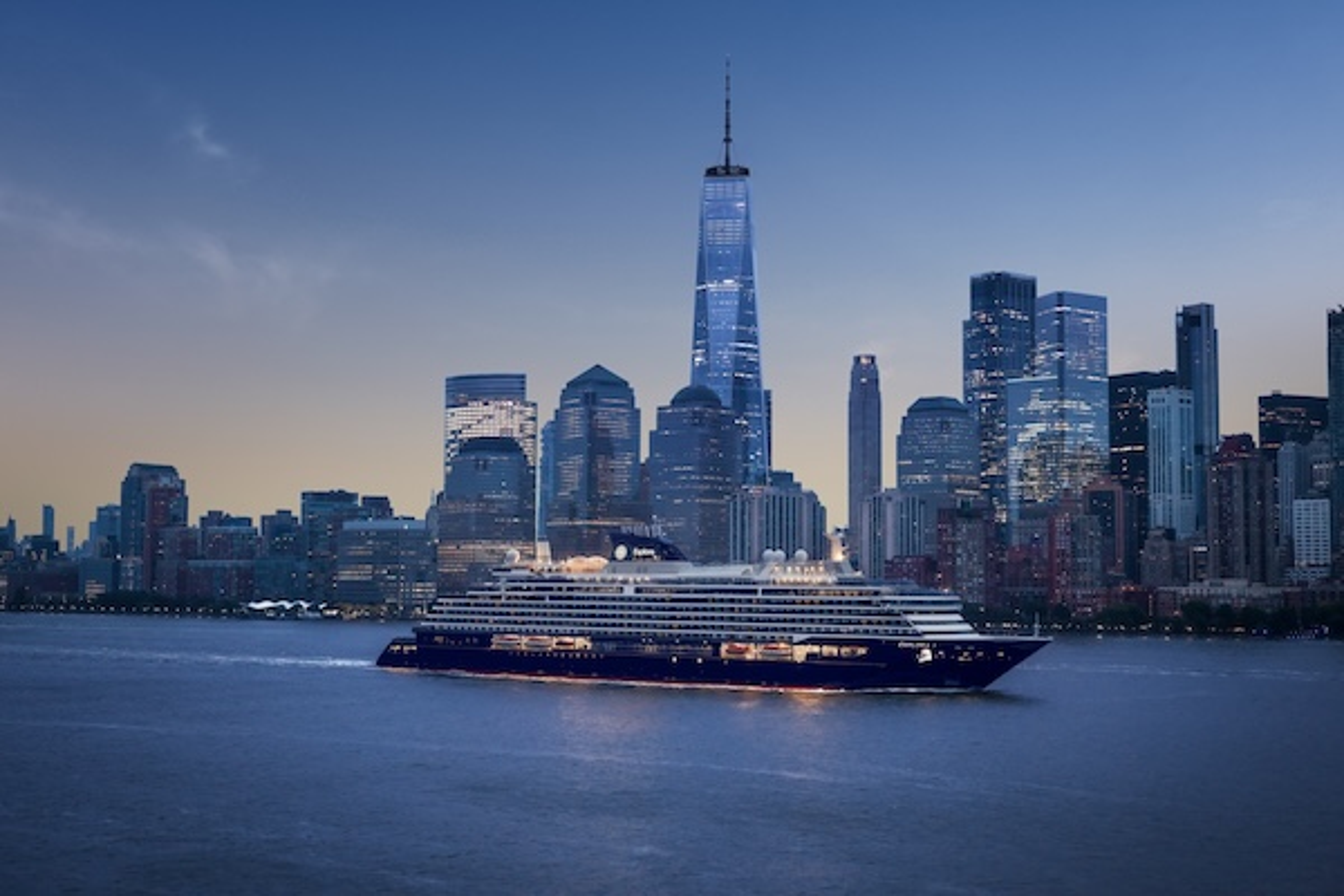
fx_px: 1867
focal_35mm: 50
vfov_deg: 27.0
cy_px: 448
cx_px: 672
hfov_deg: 39.6
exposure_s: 1/160
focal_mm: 50
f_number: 3.2
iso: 1700
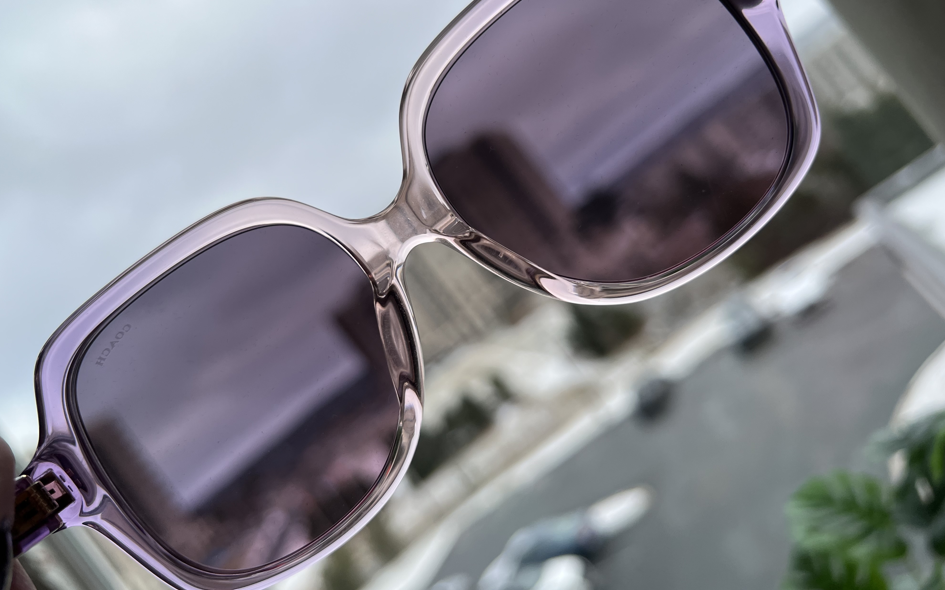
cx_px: 469
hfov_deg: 66.5
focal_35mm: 28
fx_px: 721
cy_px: 261
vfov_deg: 44.5
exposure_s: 1/924
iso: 50
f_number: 1.5
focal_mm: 5.7
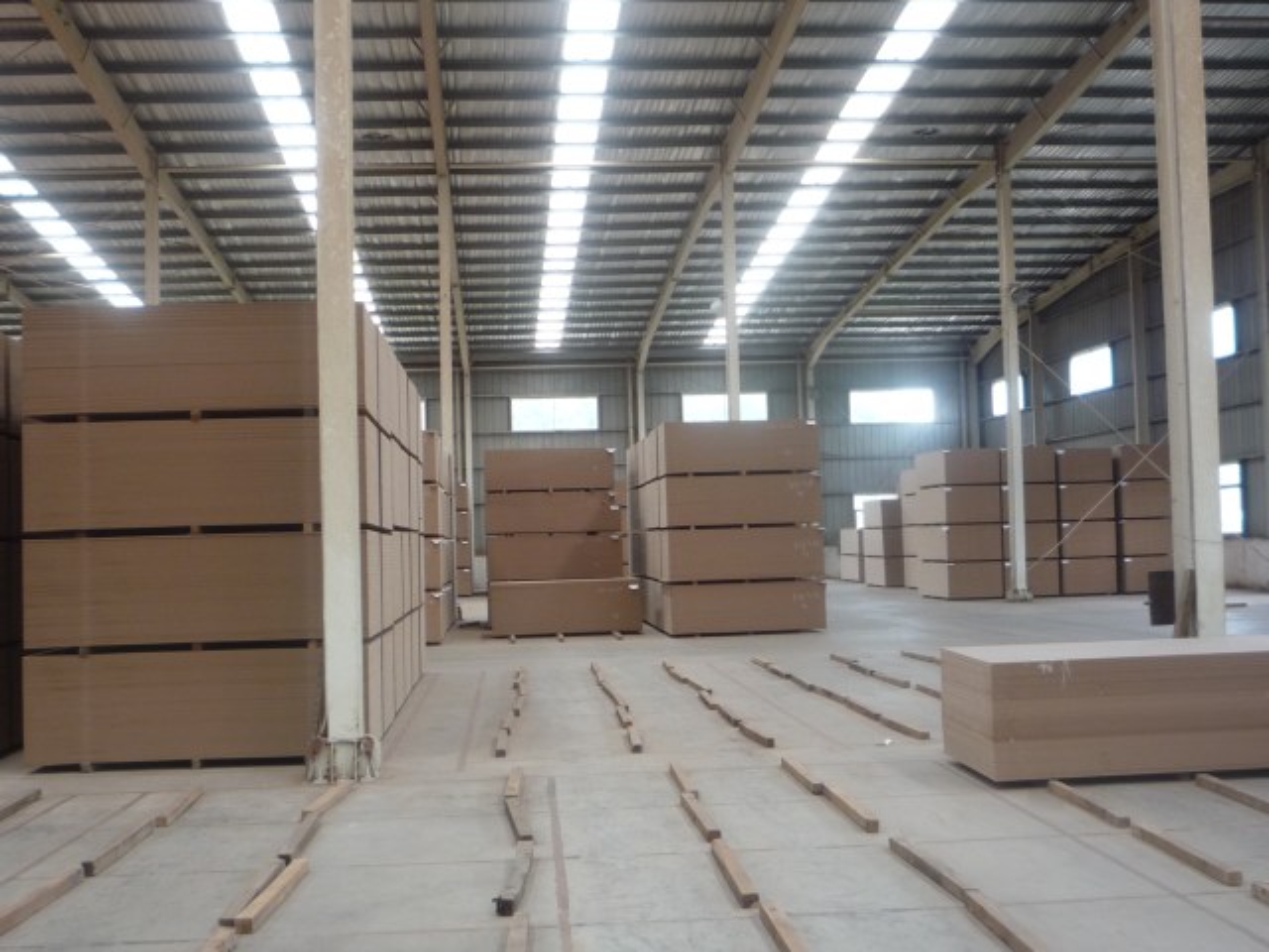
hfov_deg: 44.8
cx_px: 634
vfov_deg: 34.3
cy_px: 476
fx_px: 1540
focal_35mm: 42
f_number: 3.3
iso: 100
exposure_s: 1/30
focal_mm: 5.2
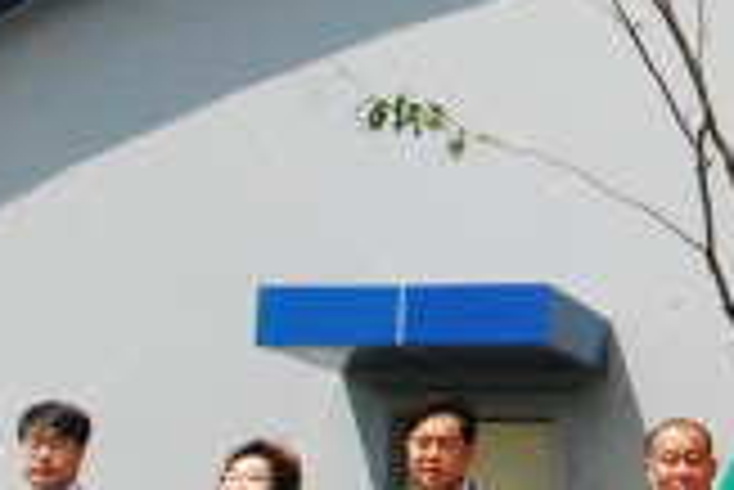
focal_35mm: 116
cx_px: 1175
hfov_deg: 15.8
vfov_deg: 11.8
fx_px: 2367
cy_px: 106
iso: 1600
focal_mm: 18
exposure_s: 1/1600
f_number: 13
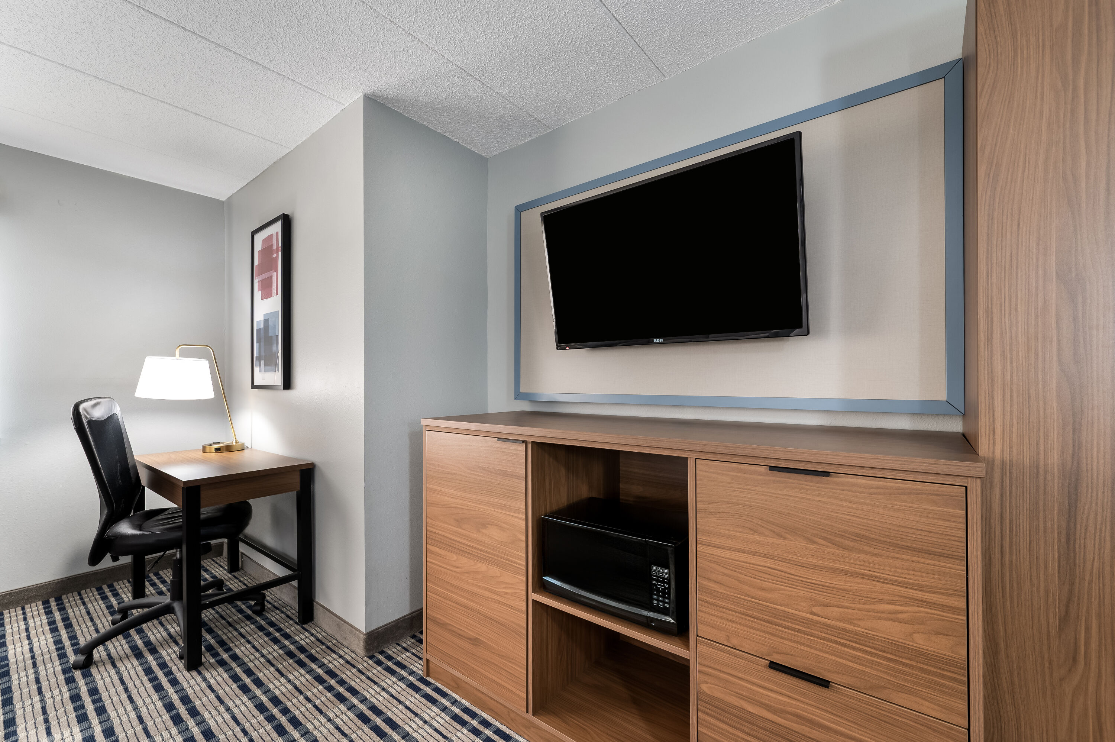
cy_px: 371
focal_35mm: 14
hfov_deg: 104.3
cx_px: 558
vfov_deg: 81.1
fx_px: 433
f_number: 8
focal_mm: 14
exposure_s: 1/6
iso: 400
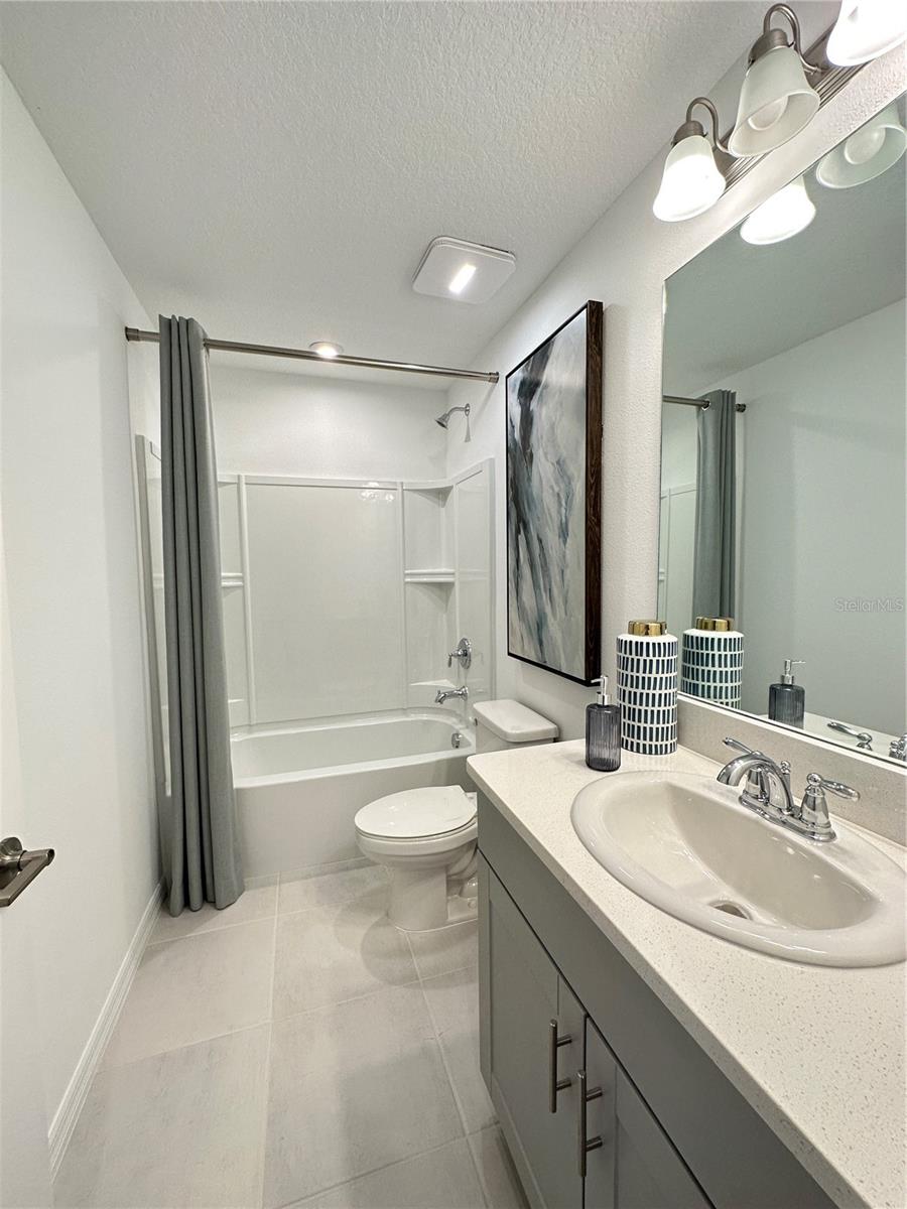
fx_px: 489
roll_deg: +0.6
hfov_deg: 85.7
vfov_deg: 102.1
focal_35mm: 14
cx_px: 454
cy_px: 604
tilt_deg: -4.2
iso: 160
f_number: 2.2
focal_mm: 2.22
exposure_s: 1/120
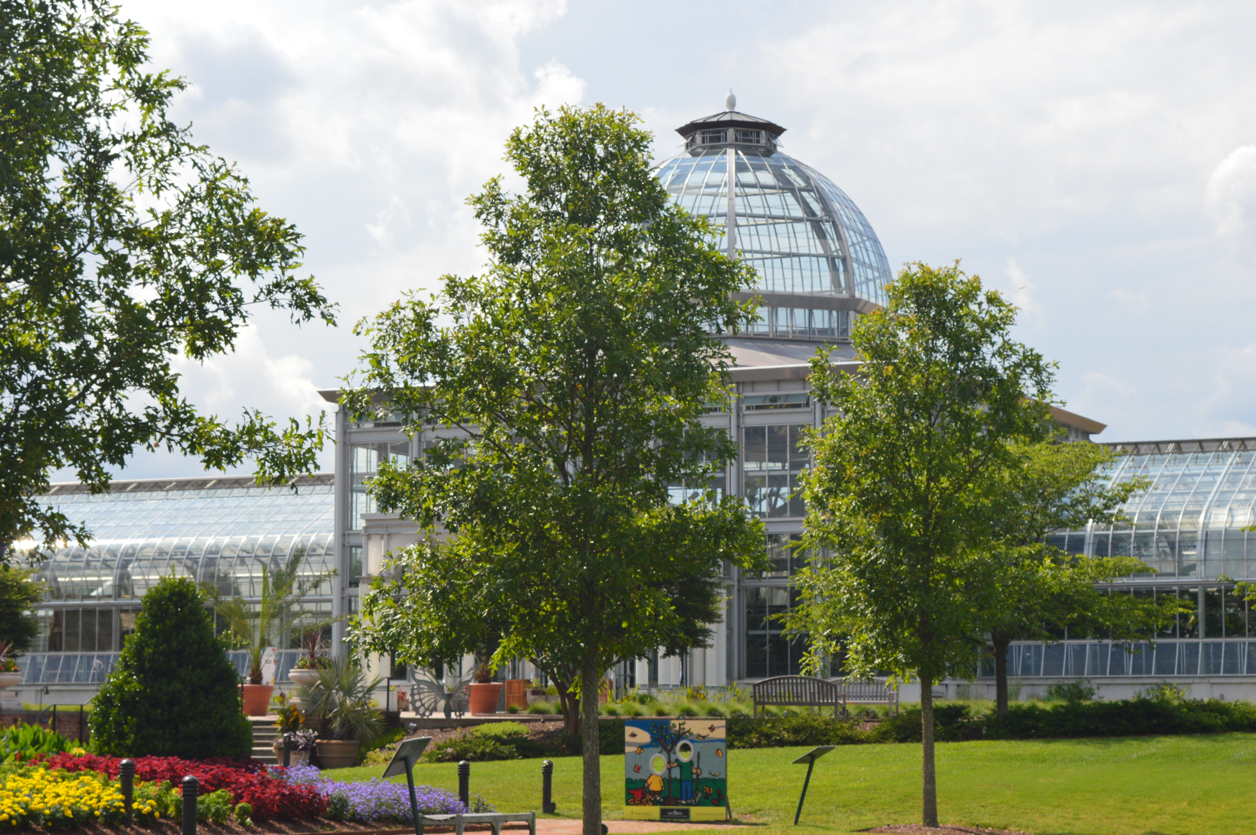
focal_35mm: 82
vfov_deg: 16.5
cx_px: 628
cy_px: 418
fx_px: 2876
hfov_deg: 24.6
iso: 400
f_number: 11
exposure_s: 1/500
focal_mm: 55
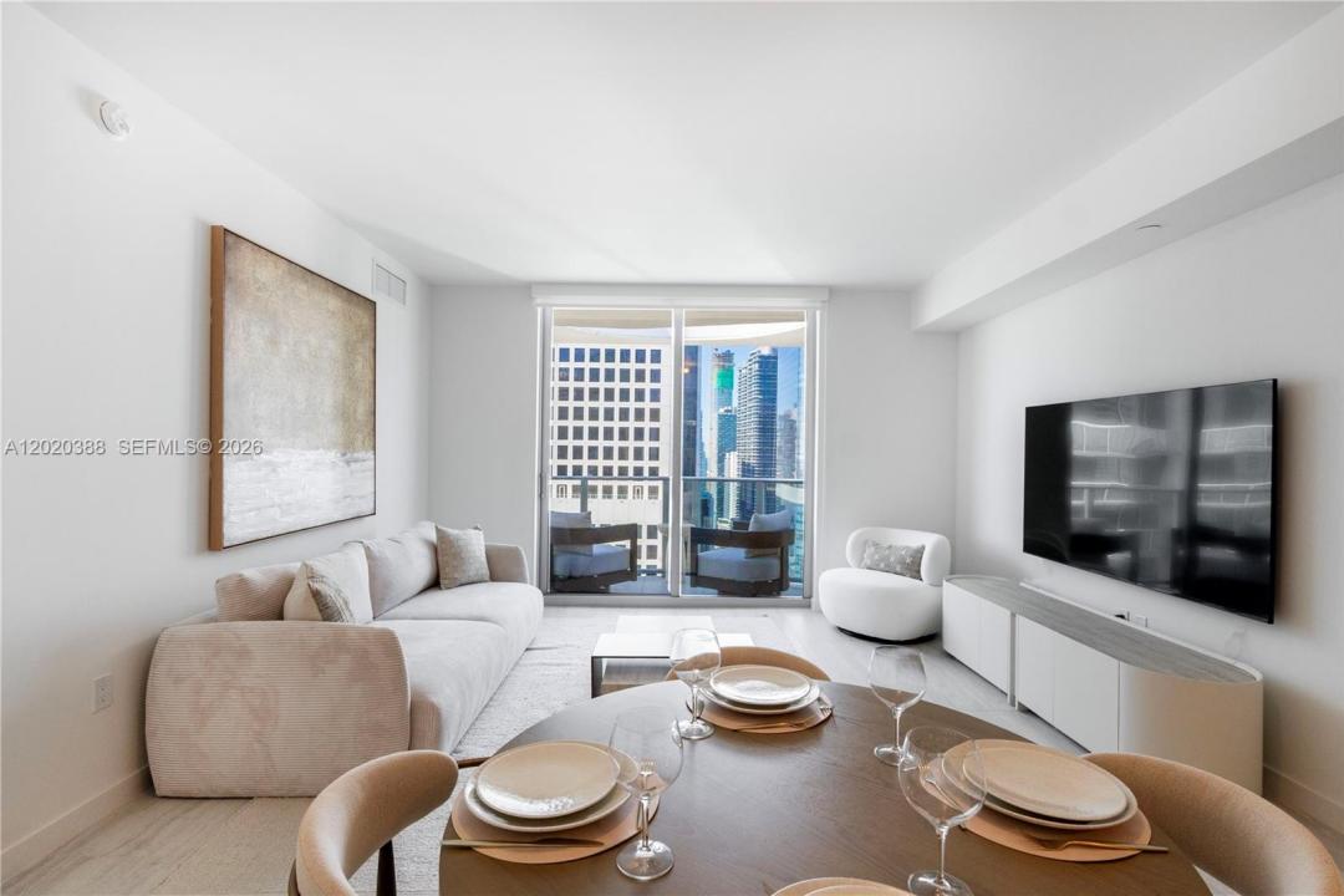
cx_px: 672
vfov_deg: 72.1
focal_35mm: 16
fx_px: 616
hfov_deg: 95.0
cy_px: 448
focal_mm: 11
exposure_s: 1/25
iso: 800
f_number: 8
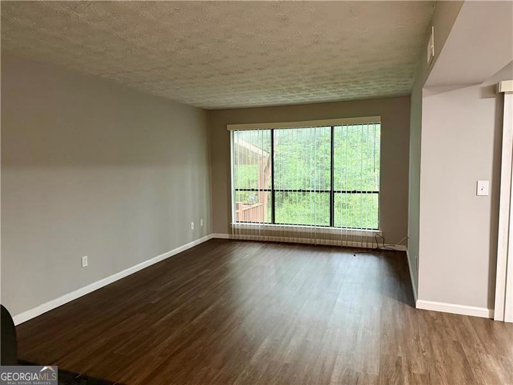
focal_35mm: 24
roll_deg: +1.0
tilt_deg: -4.6
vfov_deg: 56.8
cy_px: 192
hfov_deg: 71.6
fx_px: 356
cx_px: 256
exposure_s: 1/60
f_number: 1.78
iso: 800
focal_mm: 6.76
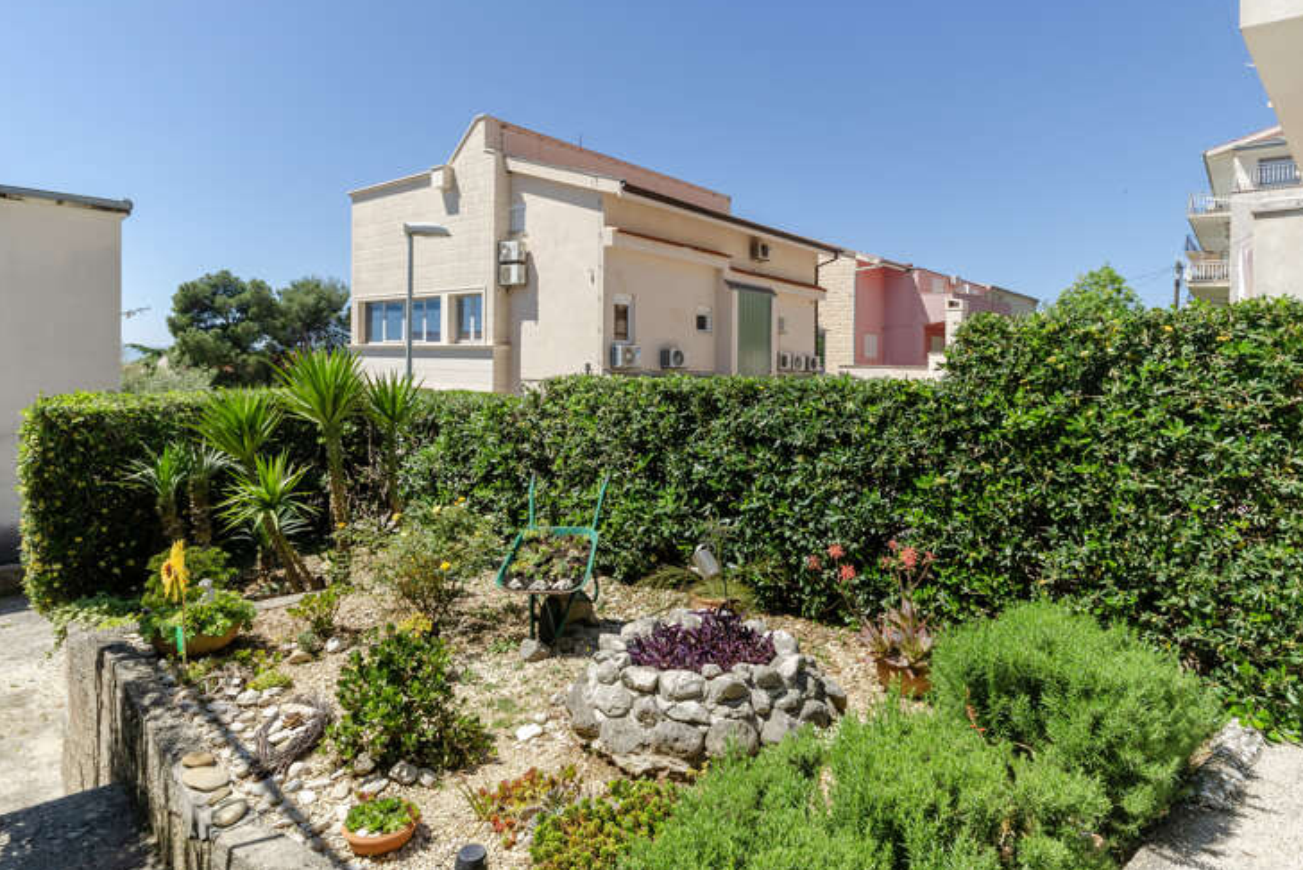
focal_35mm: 21
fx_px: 743
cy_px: 420
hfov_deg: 82.5
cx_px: 641
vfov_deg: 60.7
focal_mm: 13
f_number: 8
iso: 100
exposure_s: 1/200
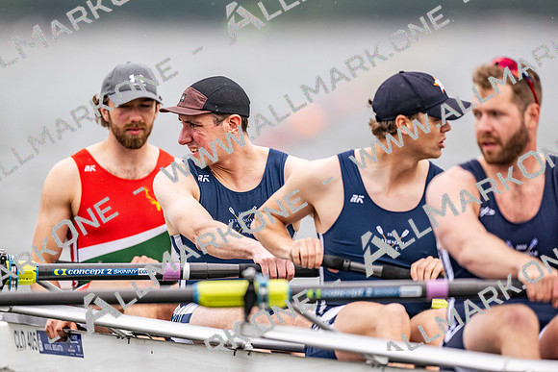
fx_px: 9302
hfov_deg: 3.4
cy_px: 186
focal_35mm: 600
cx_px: 279
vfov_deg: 2.3
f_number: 4
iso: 1250
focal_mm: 600
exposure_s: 1/2500
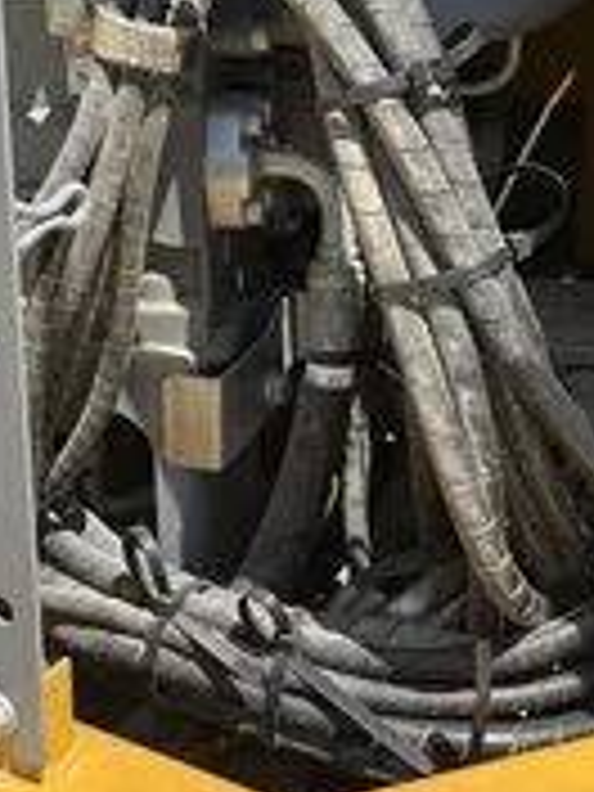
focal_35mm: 59
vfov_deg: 31.3
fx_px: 1350
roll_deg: -1.6
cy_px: 86
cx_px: 428
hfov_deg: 24.6
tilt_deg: -14.9
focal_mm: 5.1
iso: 50
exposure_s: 1/1600
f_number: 1.6
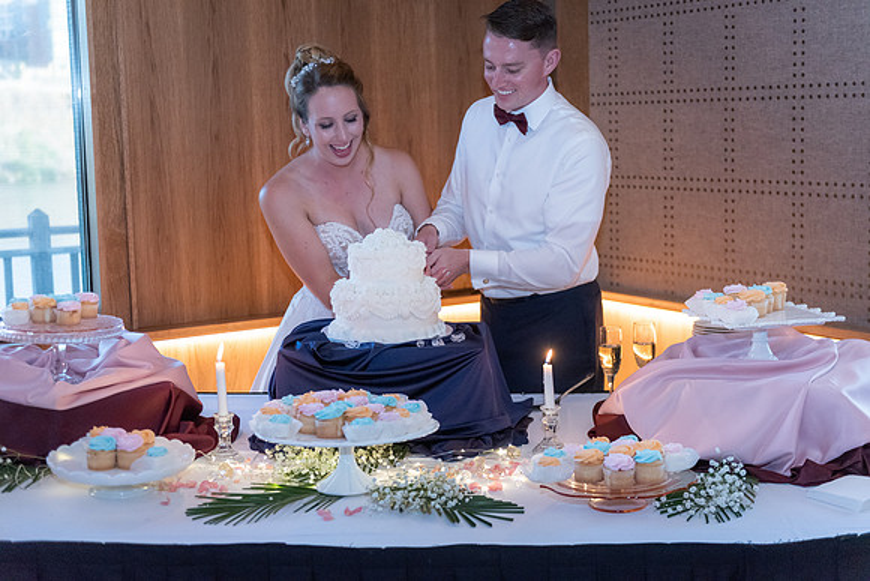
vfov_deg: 24.6
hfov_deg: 36.2
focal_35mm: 55
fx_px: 1329
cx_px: 435
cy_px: 290
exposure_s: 1/200
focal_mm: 55
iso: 2200
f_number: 2.8
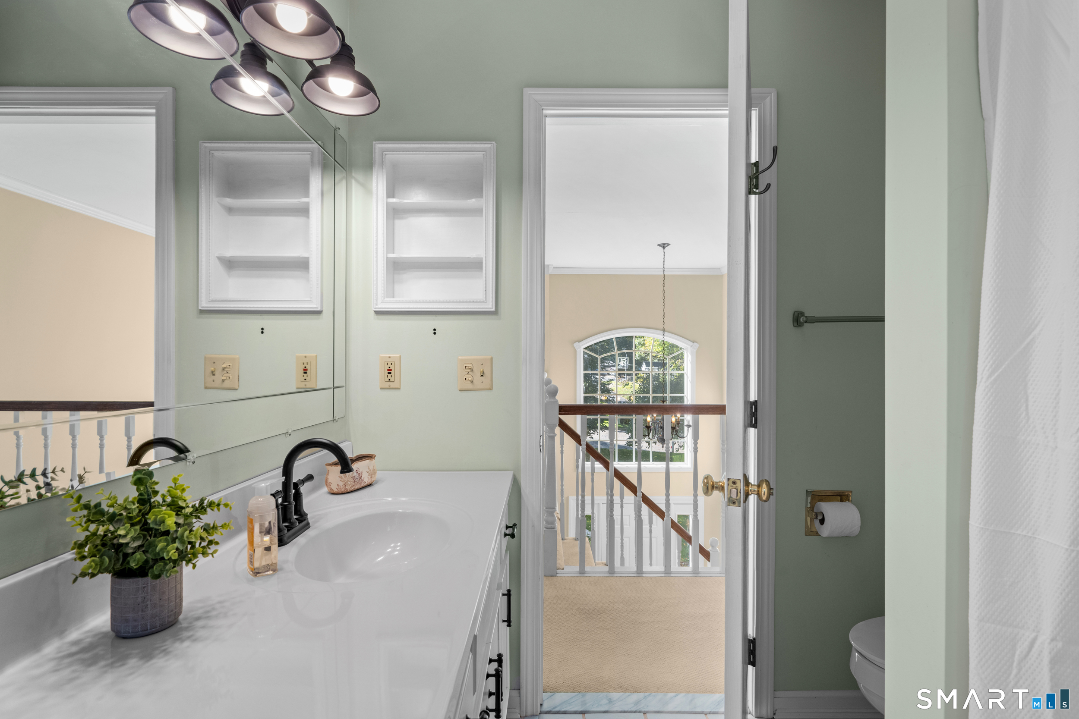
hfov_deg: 93.3
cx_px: 540
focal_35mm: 17
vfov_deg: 70.4
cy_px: 360
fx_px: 510
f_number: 9
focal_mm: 17
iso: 400
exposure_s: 1/2
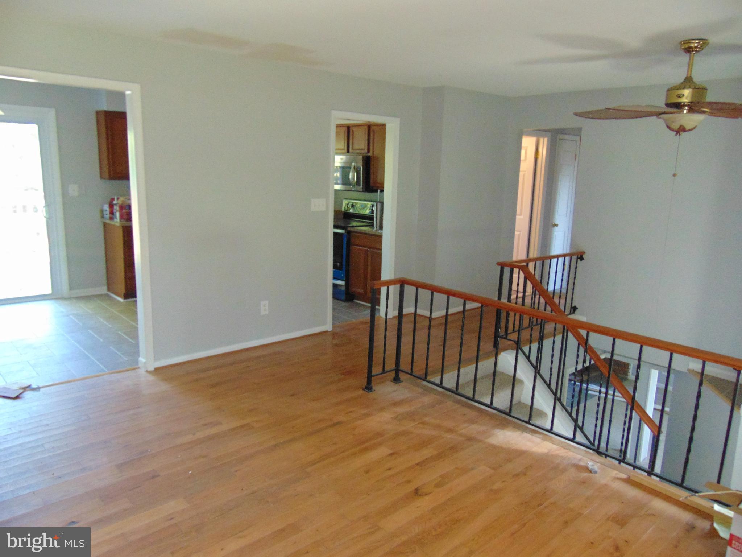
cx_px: 371
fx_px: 536
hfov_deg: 69.4
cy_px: 278
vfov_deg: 54.9
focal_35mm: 25
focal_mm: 4.5
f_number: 3
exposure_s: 1/40
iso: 400
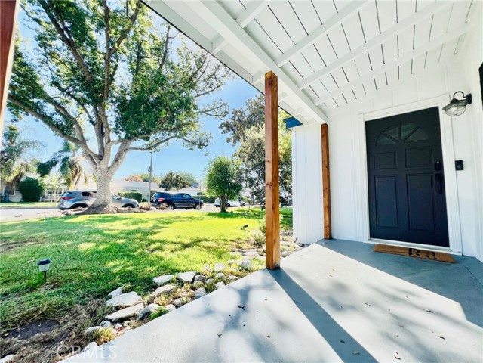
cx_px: 242
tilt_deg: +4.5
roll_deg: -0.6
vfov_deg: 89.9
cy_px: 182
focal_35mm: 13
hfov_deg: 106.2
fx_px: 181
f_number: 1.8
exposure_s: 1/927
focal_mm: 1.57
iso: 32
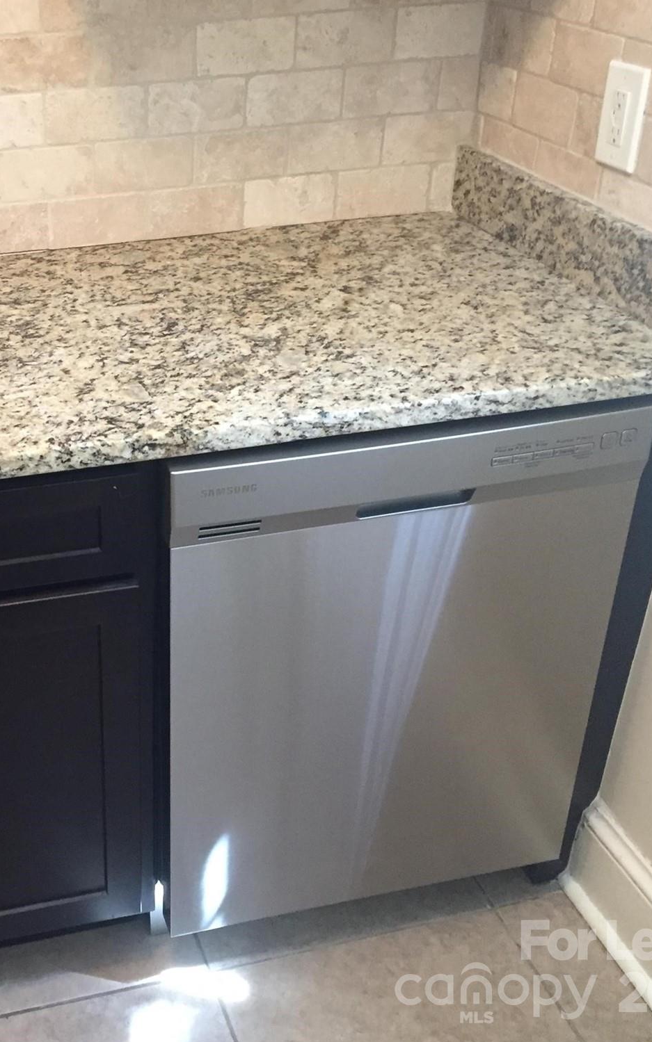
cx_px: 76
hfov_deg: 29.4
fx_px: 1194
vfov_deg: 47.2
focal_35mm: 42
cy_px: 517
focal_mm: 4.15
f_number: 2.2
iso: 250
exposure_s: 1/24
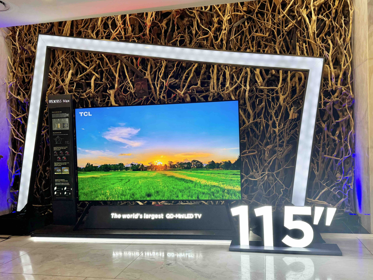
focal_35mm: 24
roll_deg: +1.8
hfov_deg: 71.6
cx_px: 186
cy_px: 140
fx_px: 259
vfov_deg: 56.8
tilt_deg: -1.4
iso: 80
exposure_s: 1/100
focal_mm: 6.76
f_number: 1.78
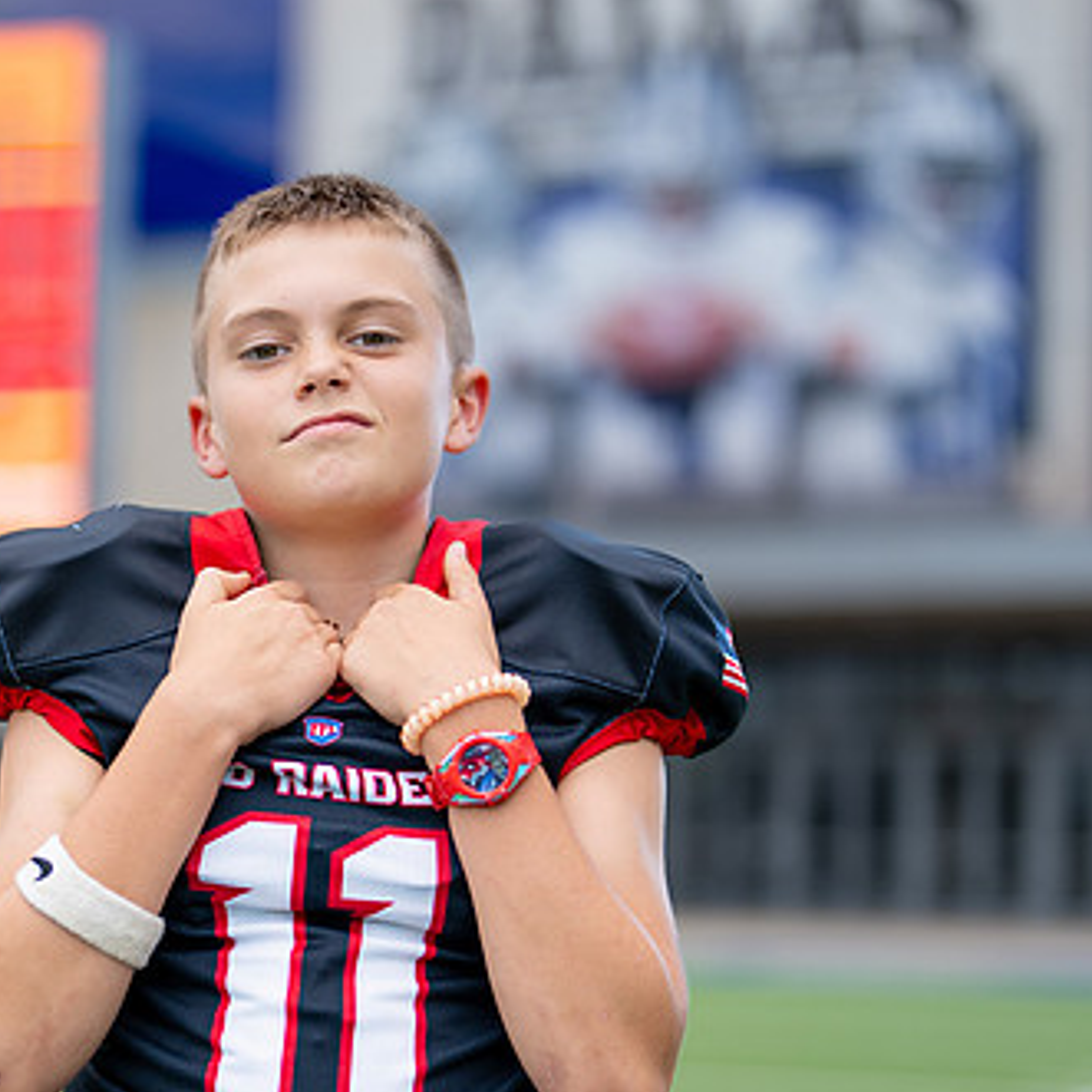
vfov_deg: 17.7
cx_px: 341
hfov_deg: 17.7
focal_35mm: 98
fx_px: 3498
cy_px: 616
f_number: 1.2
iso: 100
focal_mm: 50
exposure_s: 1/1600
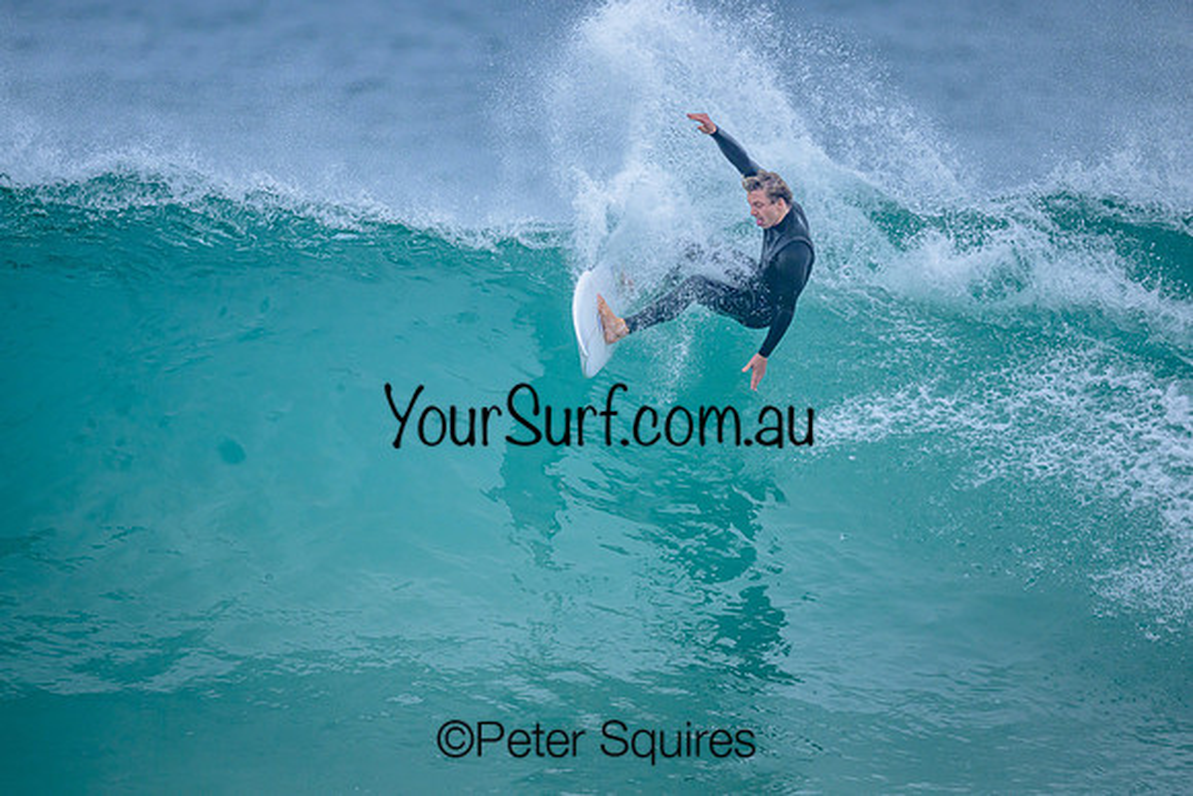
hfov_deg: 2.6
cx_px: 596
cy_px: 398
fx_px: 26516
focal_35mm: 800
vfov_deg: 1.7
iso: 1600
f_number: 6.3
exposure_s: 1/2000
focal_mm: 800
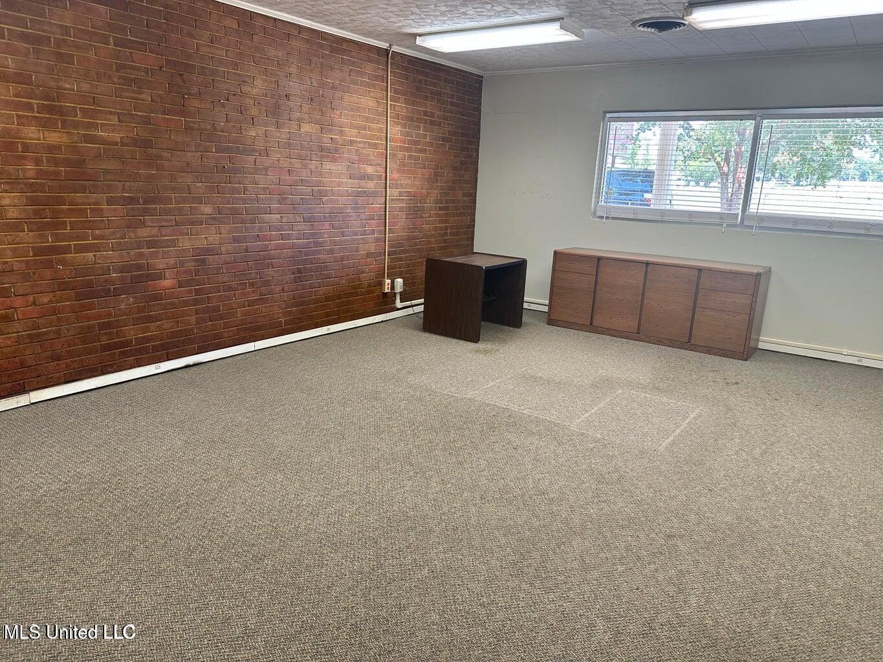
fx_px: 612
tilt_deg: -13.2
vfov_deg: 56.8
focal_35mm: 24
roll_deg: -2.6
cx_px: 442
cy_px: 331
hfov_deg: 71.6
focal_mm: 6.86
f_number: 1.78
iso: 160
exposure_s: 1/120
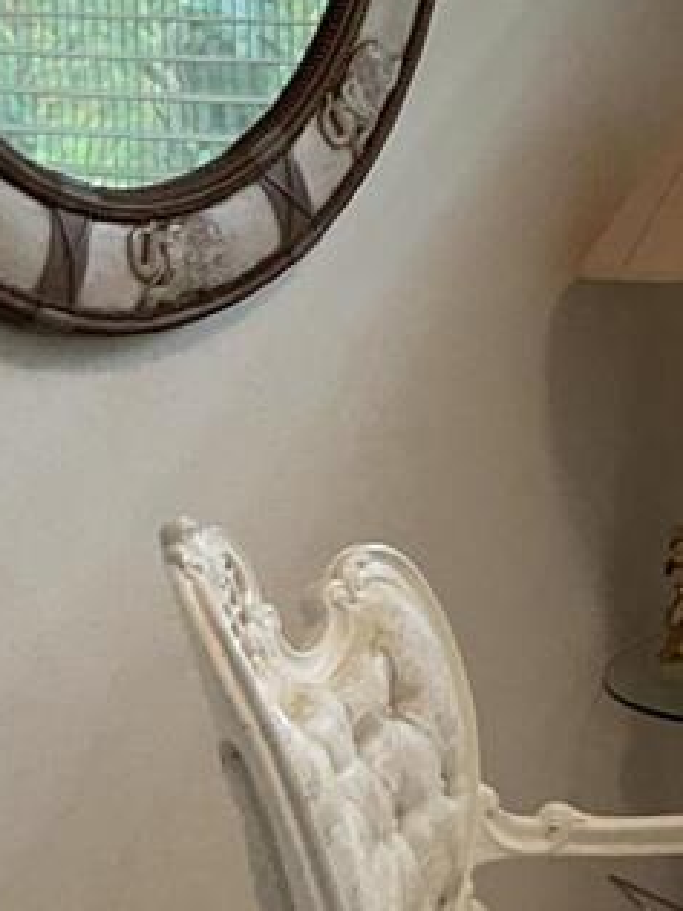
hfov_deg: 12.6
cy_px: 35
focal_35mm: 110
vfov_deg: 17.5
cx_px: 1127
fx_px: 2894
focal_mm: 3
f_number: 1.8
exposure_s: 1/120
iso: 25
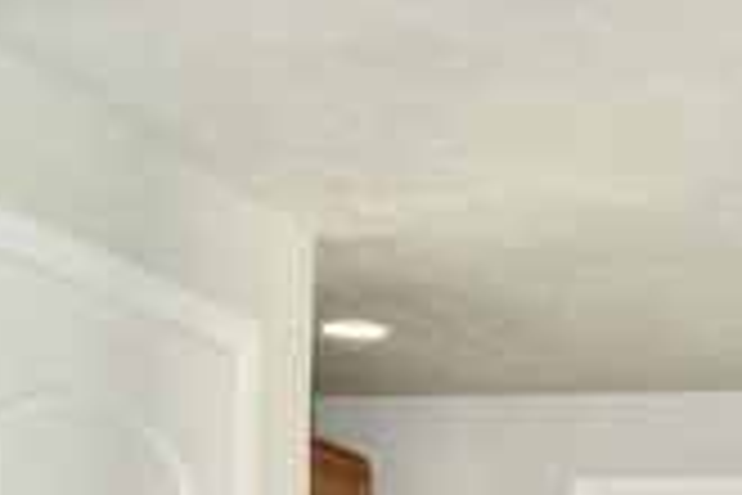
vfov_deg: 9.4
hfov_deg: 14.2
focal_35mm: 140
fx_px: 2885
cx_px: 899
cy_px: 848
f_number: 5
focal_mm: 24
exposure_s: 1/200
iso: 100
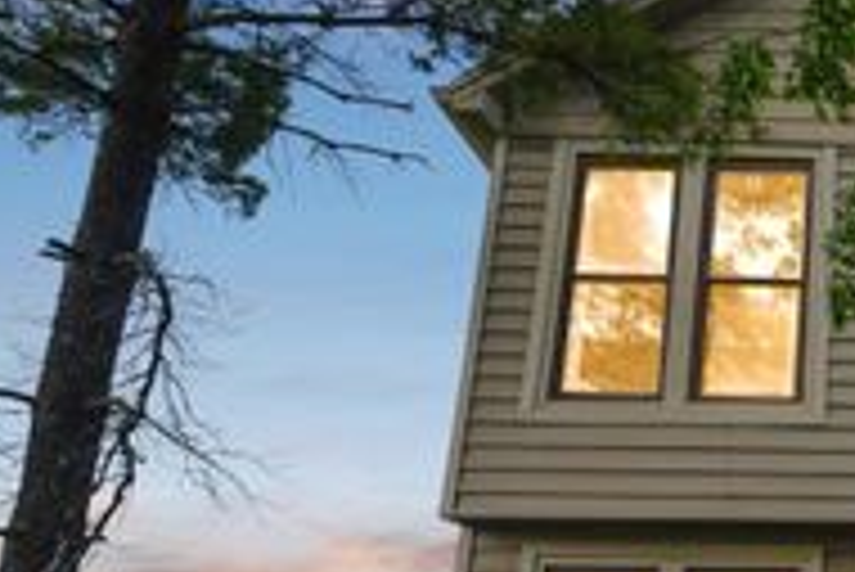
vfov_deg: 31.4
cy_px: 421
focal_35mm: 42
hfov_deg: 37.8
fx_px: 998
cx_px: 963
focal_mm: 16
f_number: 5.6
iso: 100
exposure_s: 1/50
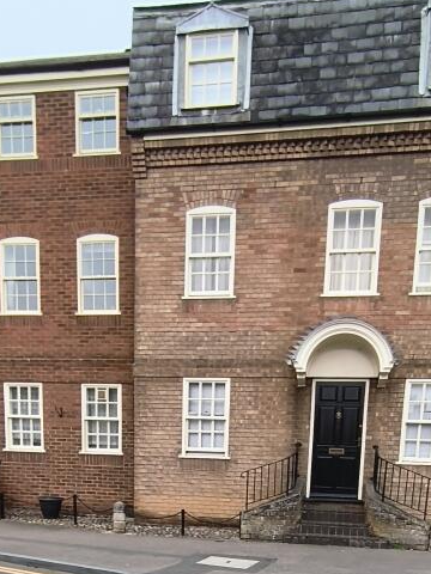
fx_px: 531
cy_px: 544
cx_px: 222
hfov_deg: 44.2
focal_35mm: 32
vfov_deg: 48.9
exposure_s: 1/177
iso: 50
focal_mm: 1.65
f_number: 2.2
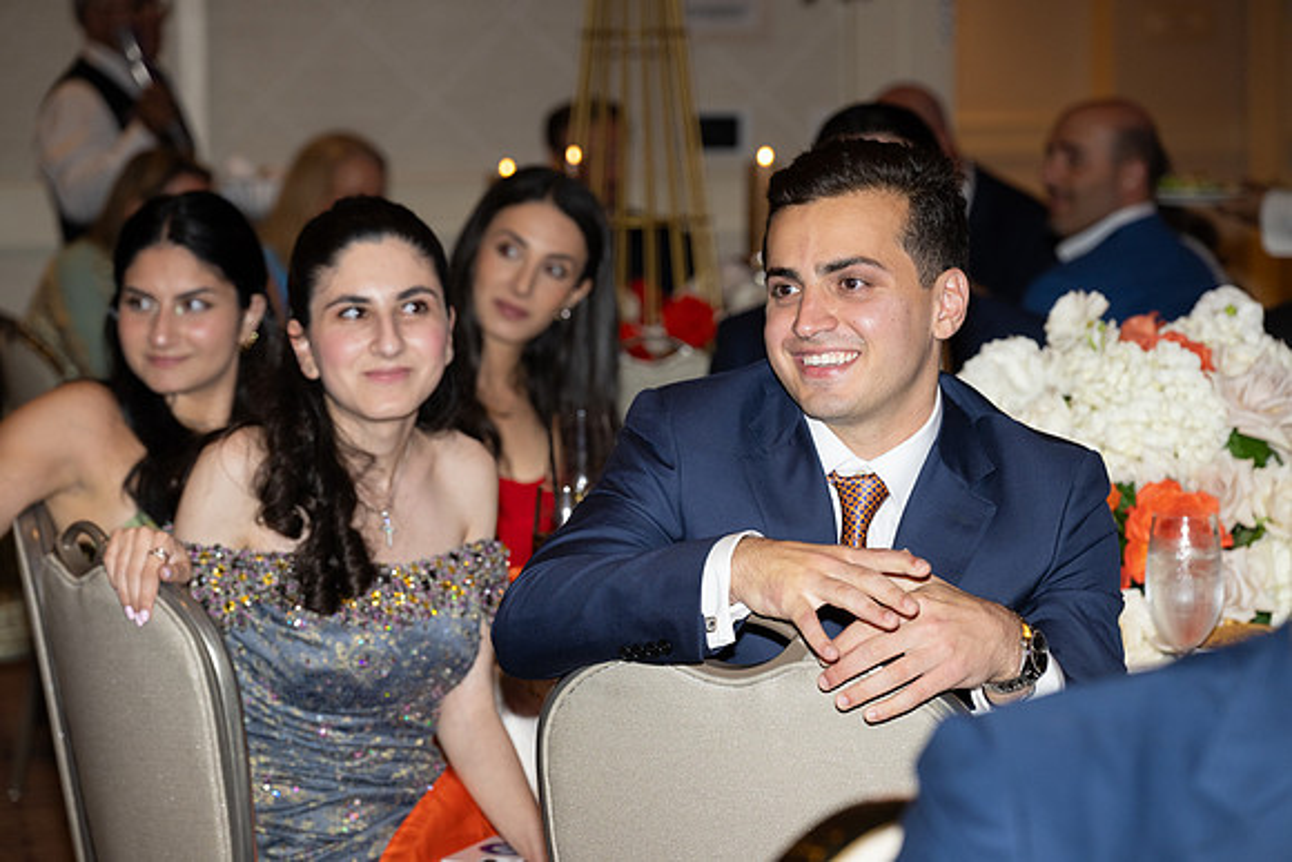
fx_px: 4307
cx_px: 646
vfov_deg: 11.4
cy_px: 431
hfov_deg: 17.1
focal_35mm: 120
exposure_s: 1/100
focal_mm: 120
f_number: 5.6
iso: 800
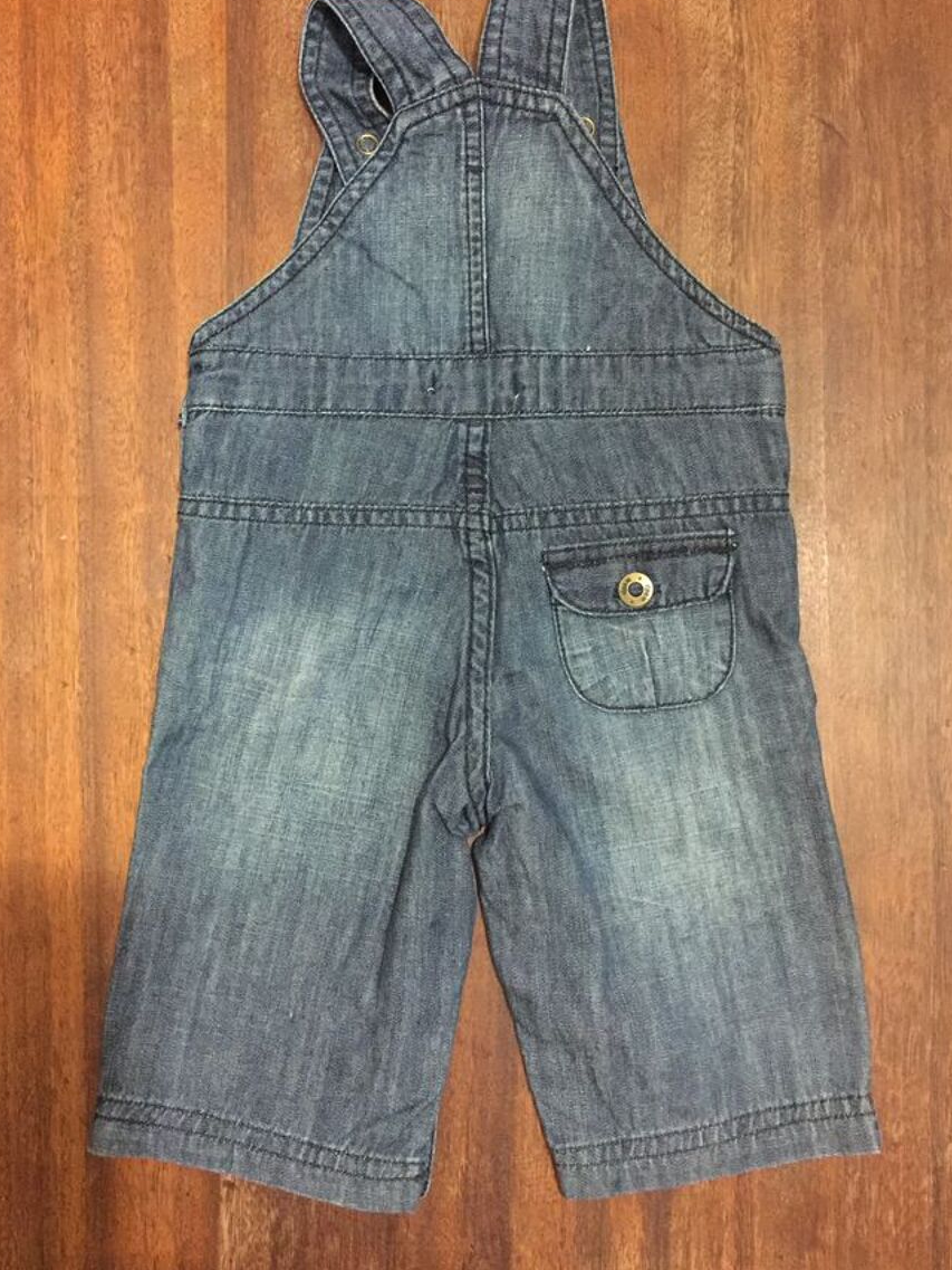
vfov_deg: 53.8
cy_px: 567
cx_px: 459
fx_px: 1247
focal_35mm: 34
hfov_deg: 41.8
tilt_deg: -85.2
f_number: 2.2
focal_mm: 4.15
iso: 200
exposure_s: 1/8
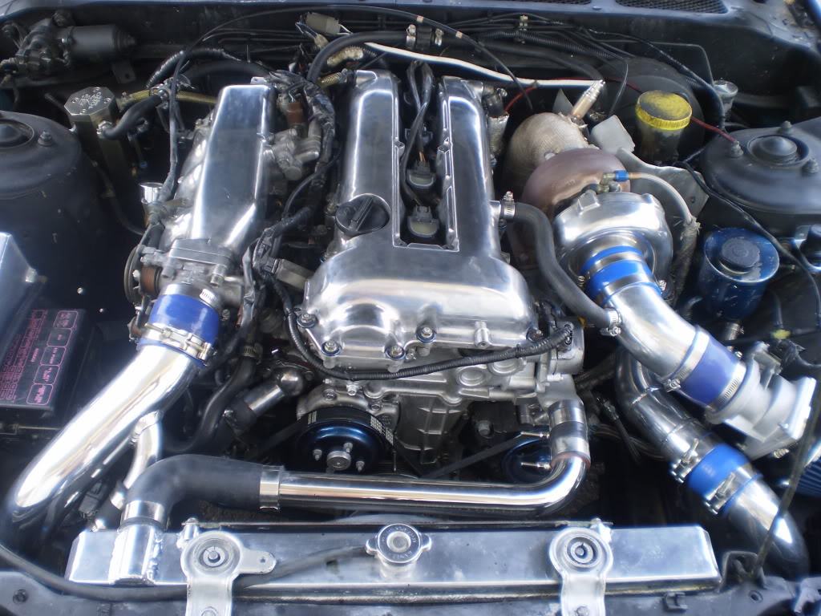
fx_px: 854
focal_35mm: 36
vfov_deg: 39.7
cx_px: 410
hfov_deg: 51.4
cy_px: 308
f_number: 3.1
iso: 64
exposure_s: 1/40
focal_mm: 6.3
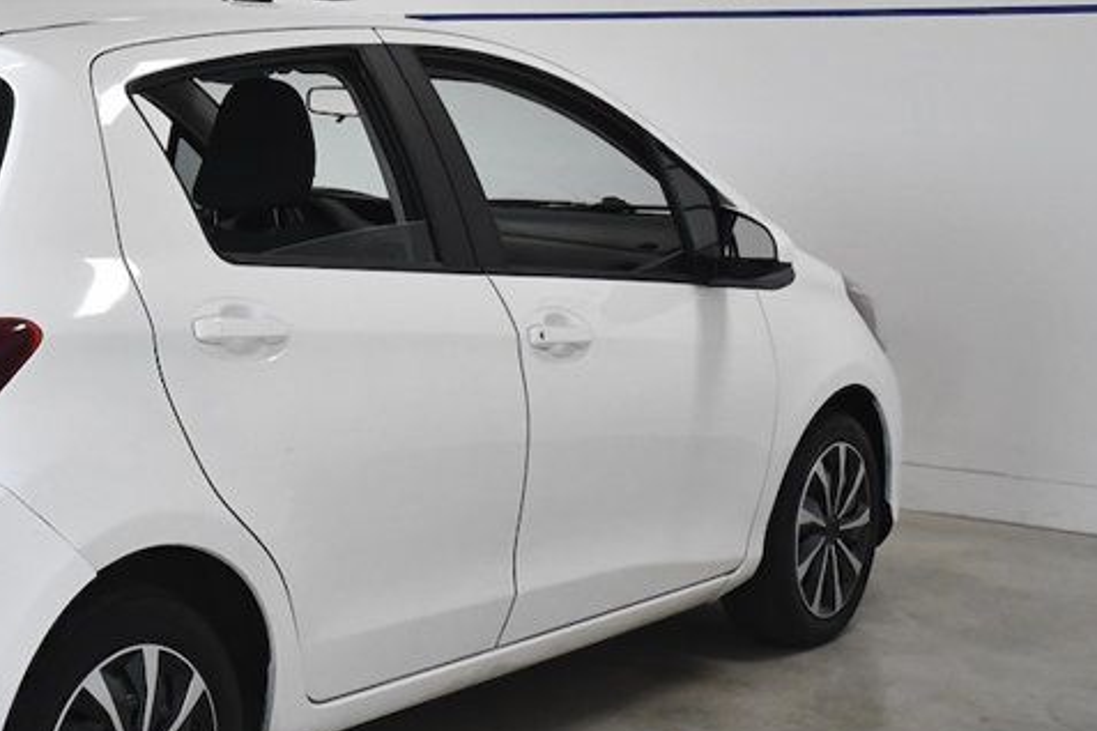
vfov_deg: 18.7
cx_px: 129
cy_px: 371
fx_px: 2224
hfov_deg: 26.8
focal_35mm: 73
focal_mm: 23
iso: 2500
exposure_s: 1/3200
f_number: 3.8
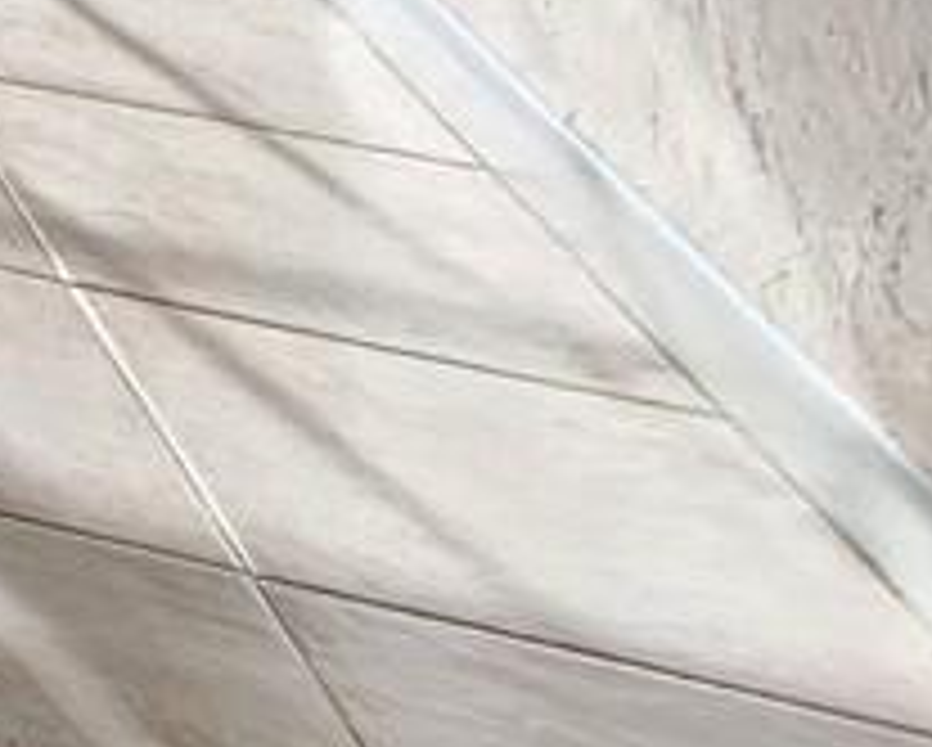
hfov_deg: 9.1
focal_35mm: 98
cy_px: -1080
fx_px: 2706
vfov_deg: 12.3
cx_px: -2481
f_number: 2.2
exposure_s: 1/165
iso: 50
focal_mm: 2.2
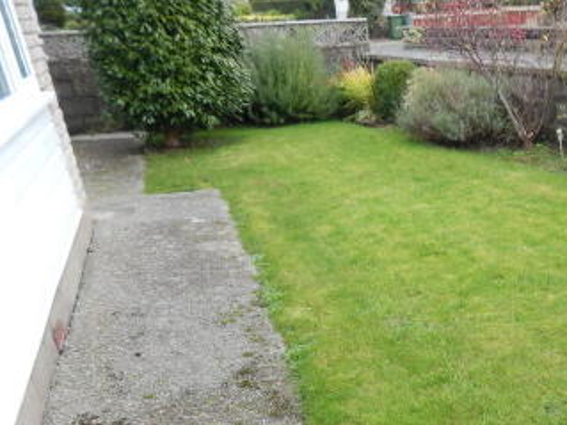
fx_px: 688
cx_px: 475
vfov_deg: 32.8
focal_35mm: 42
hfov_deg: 42.2
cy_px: 374
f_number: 3
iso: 125
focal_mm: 4
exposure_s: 1/125
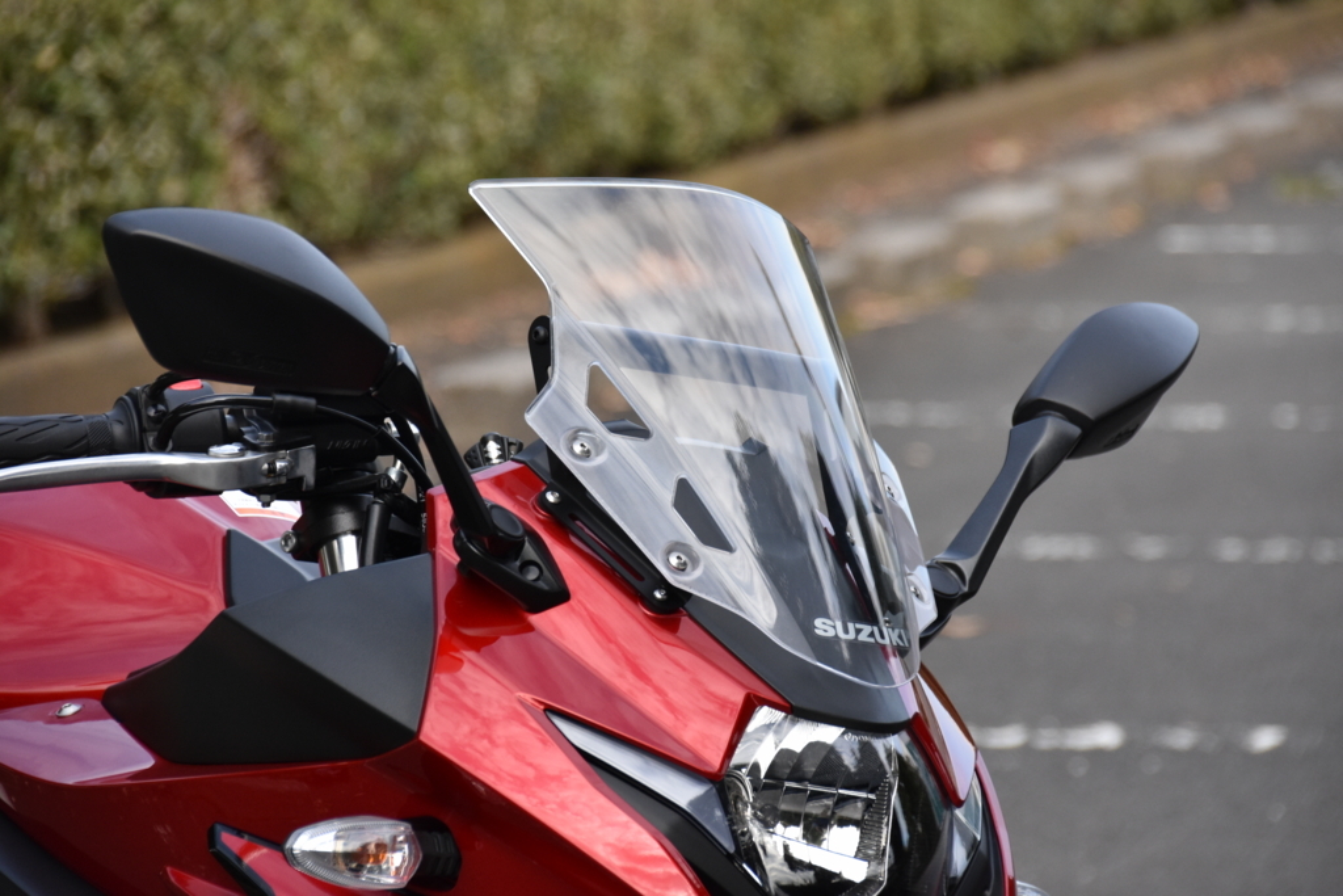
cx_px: 672
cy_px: 448
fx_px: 8674
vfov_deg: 5.9
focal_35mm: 232
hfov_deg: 8.9
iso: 800
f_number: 7.1
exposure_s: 1/800
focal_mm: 155
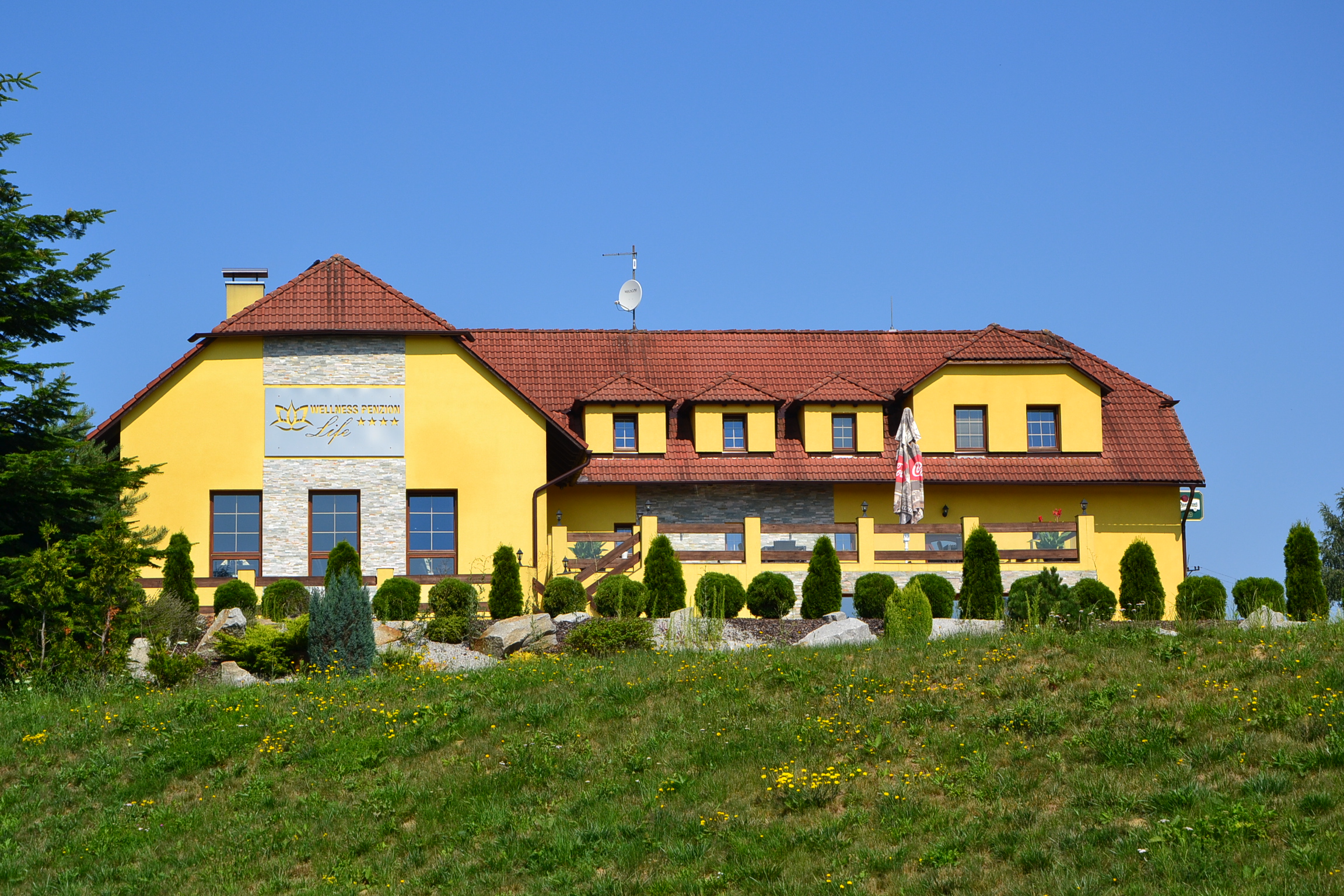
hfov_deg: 26.0
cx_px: 672
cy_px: 448
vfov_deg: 17.5
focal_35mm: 78
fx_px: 2912
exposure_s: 1/500
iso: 220
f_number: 11
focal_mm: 52
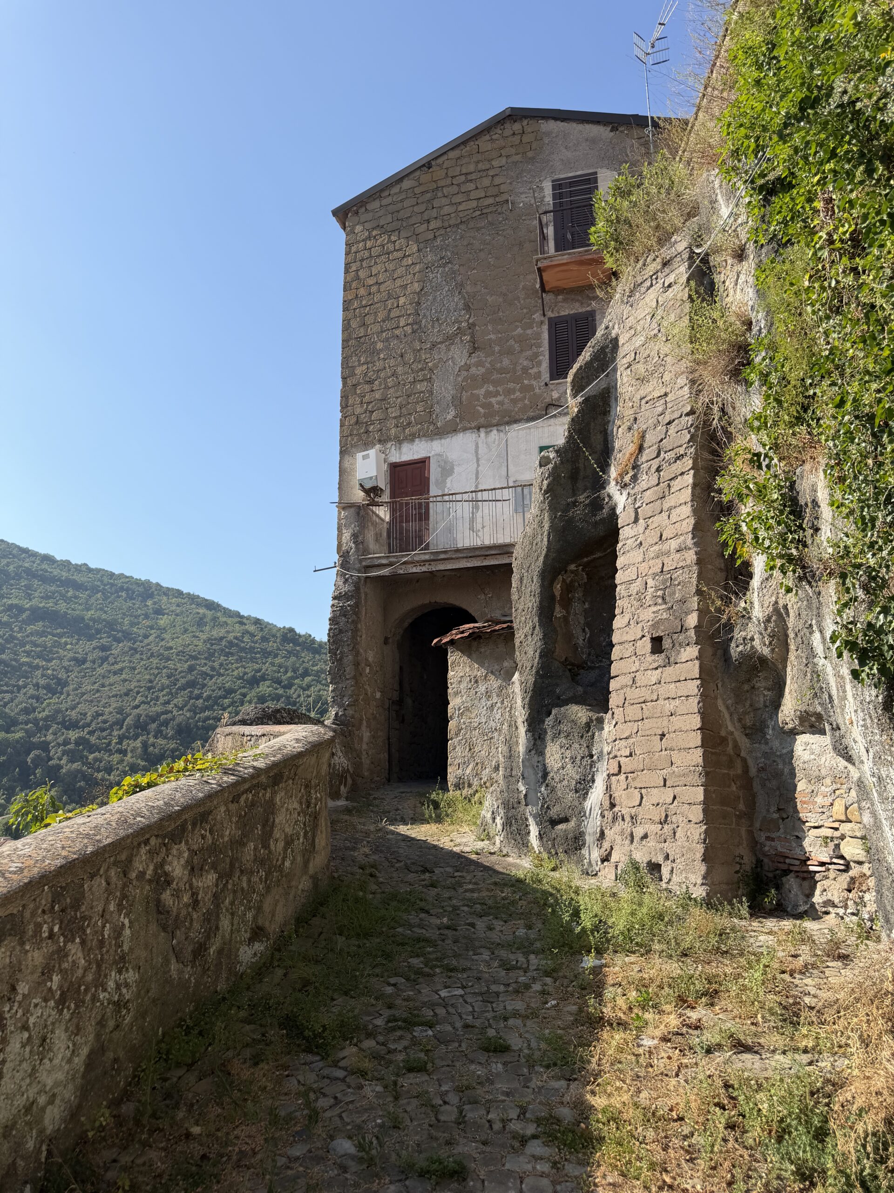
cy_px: 596
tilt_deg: +15.6
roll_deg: -0.1
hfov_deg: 56.8
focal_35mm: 24
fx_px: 826
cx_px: 447
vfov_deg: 71.6
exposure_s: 1/3145
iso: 80
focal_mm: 6.76
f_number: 1.78
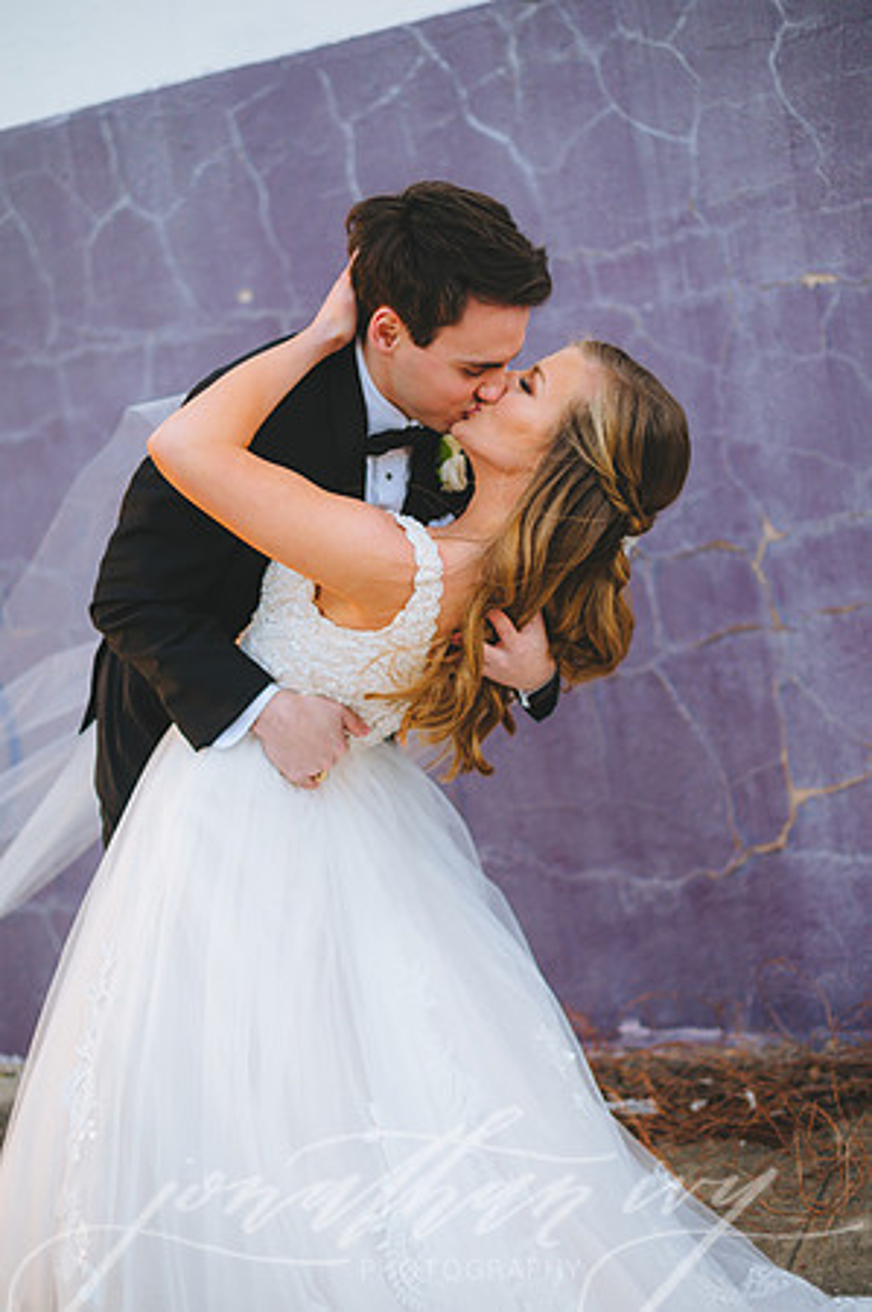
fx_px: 1821
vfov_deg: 39.6
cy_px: 656
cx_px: 436
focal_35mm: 50
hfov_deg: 26.9
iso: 400
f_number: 2
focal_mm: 50
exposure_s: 1/800
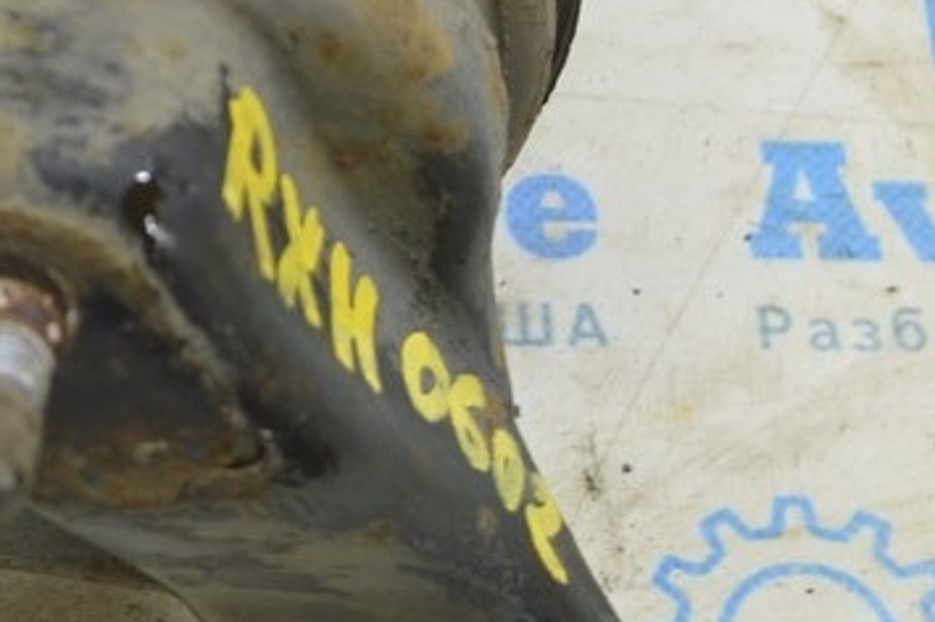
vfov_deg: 11.3
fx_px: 3140
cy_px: 165
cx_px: -53
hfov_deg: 16.5
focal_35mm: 121
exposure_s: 1/20
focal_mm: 28
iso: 400
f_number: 5.6
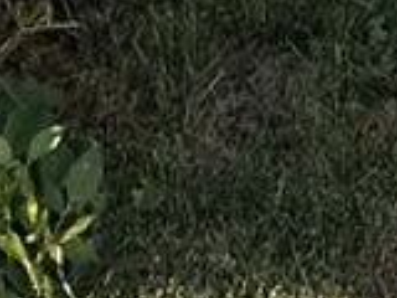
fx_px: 2775
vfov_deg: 5.5
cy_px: -774
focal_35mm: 242
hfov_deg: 7.9
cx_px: 722
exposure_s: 1/720
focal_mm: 4.22
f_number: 1.8
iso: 50
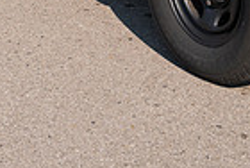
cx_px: 123
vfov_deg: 8.3
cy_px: -167
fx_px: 1093
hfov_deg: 13.1
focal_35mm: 157
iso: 320
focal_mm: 38
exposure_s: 1/800
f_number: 6.3
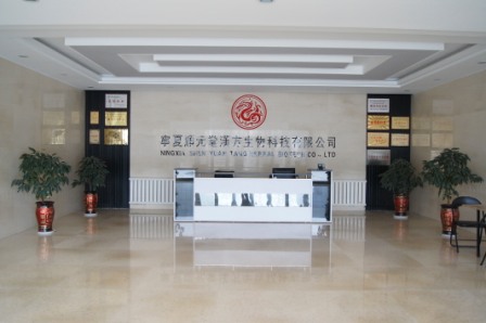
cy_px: 162
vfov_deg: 43.5
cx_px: 243
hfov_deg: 62.0
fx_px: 405
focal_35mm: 30
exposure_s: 1/200
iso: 800
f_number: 4
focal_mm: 20
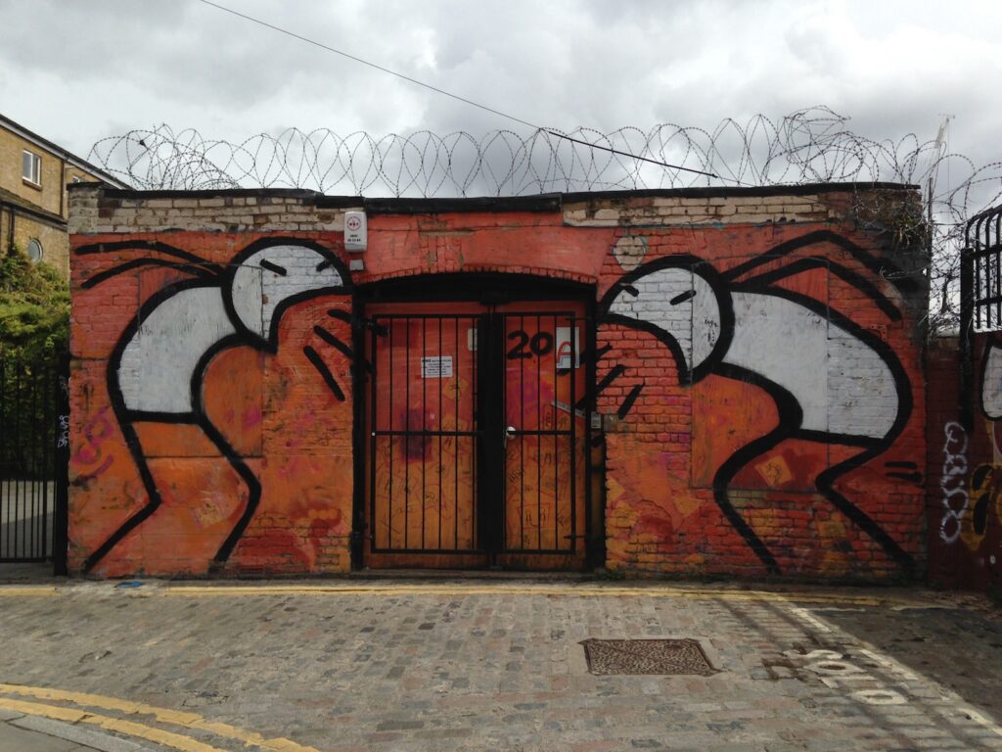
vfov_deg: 42.9
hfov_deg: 55.4
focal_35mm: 33
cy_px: 376
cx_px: 501
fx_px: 955
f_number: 2.4
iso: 50
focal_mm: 4.13
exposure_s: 1/1938
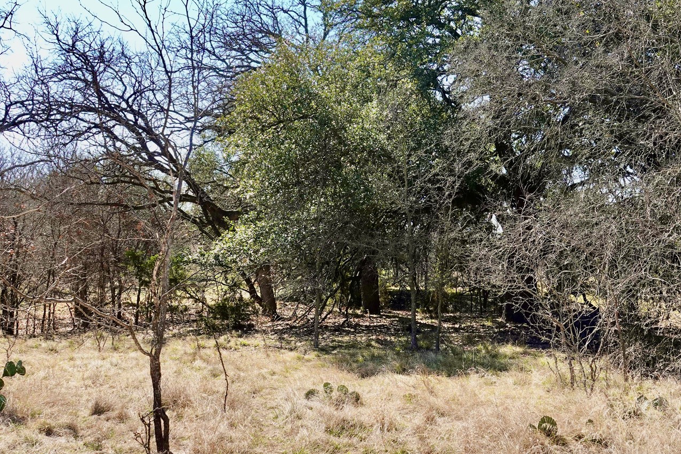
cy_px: 169
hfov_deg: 47.0
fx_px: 776
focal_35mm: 41
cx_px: 427
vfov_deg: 32.5
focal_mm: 8.8
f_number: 4
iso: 100
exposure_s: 1/500
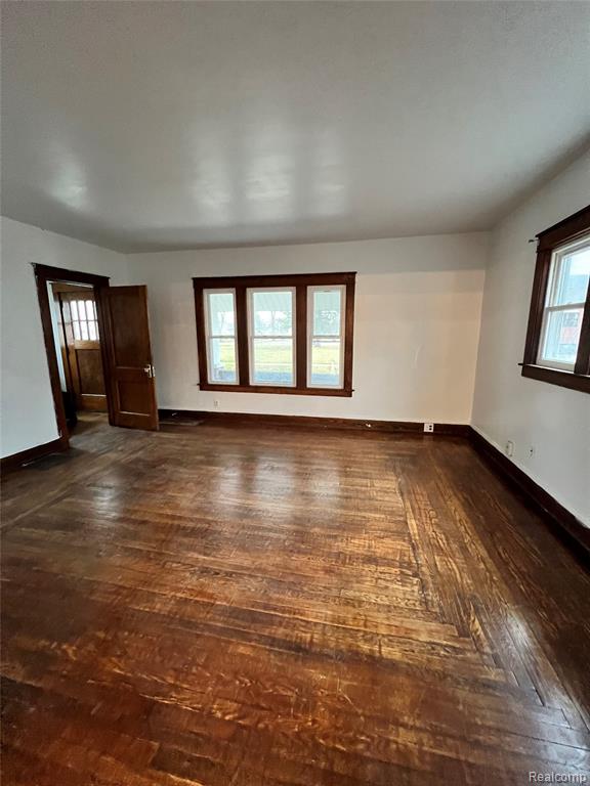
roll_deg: +0.6
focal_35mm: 13
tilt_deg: -11.4
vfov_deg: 106.2
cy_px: 393
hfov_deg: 89.9
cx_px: 295
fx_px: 295
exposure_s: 1/60
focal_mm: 1.57
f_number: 1.8
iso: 640
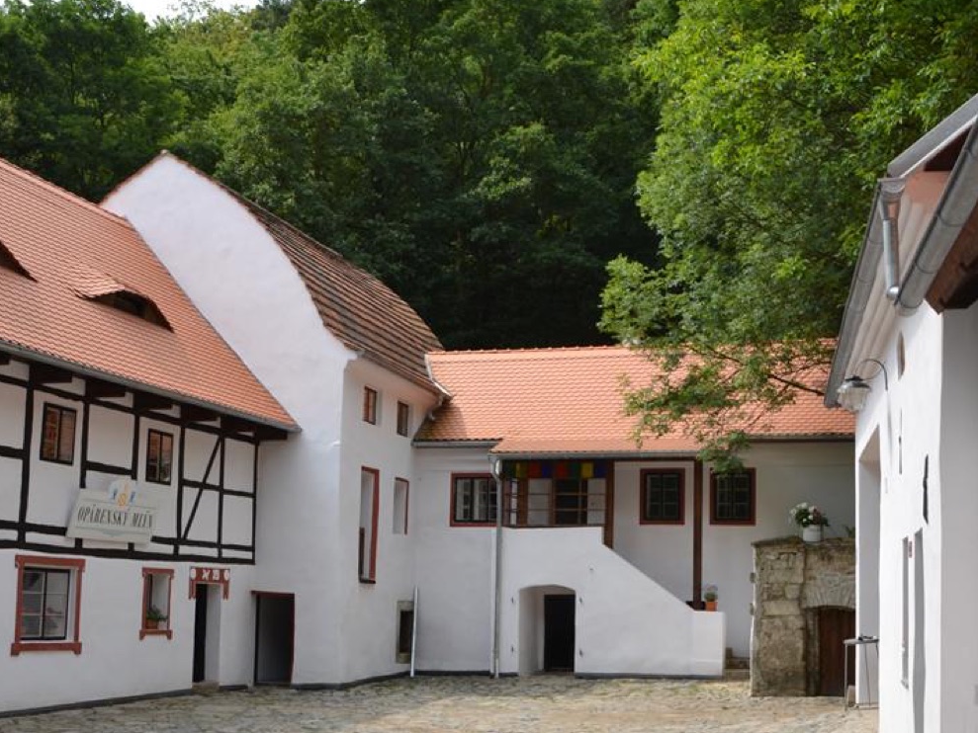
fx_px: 1187
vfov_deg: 34.2
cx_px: 520
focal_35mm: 42
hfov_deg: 44.8
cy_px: 449
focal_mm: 18
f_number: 7.1
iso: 100
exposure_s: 1/200
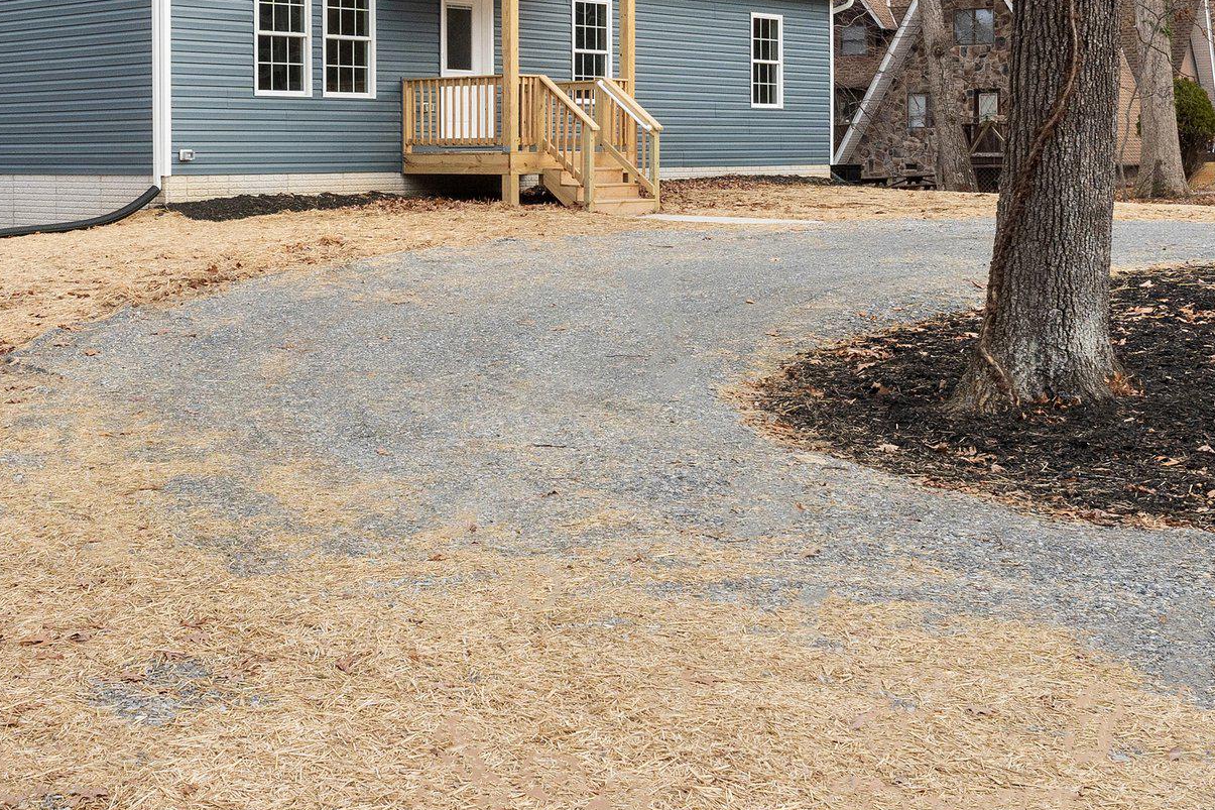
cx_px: 411
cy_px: 137
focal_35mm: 51
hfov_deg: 38.5
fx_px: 1721
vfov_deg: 25.9
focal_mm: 20
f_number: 8
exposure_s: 1/640
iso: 640
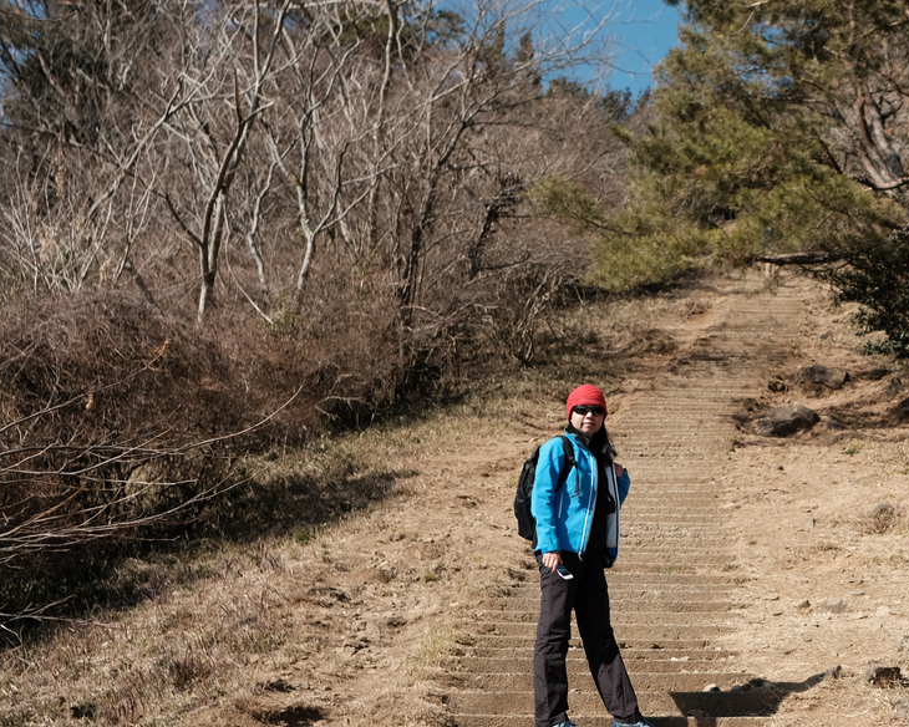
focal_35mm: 45
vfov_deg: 33.4
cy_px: 405
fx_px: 1211
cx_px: 573
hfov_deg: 40.8
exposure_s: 1/1700
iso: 200
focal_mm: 23
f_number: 3.6
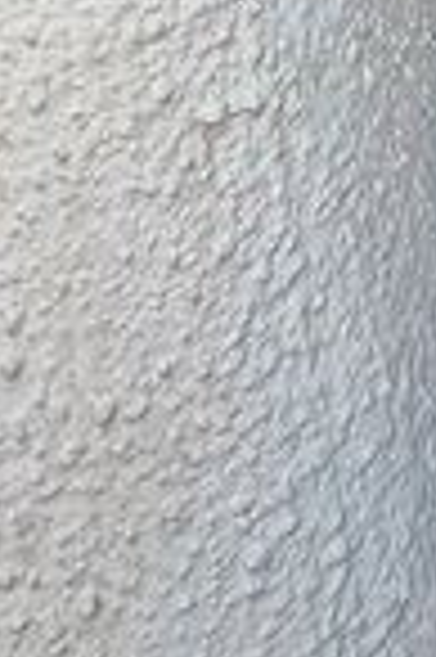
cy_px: -385
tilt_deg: +1.0
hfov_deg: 17.4
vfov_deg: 22.8
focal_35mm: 68
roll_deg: +7.5
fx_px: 1238
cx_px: 701
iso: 80
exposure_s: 1/121
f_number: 2.2
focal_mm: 2.22
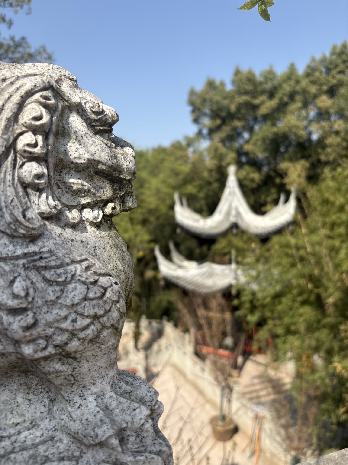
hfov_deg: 53.1
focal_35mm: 26
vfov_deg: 67.3
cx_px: 174
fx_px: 349
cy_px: 232
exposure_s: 1/2283
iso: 50
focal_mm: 5.96
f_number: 1.6
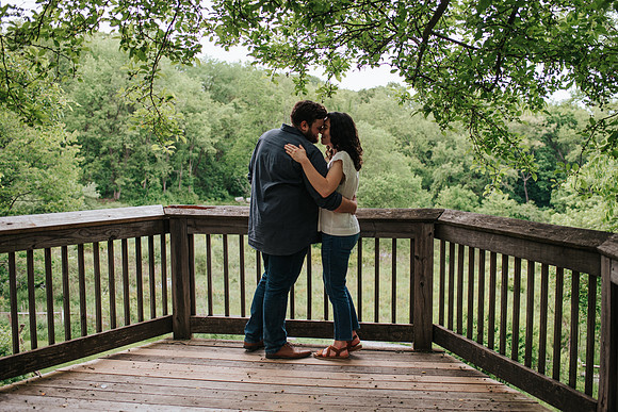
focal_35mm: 37
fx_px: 639
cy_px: 206
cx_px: 322
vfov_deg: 35.8
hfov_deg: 51.6
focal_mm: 35
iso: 220
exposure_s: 1/800
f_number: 2.8
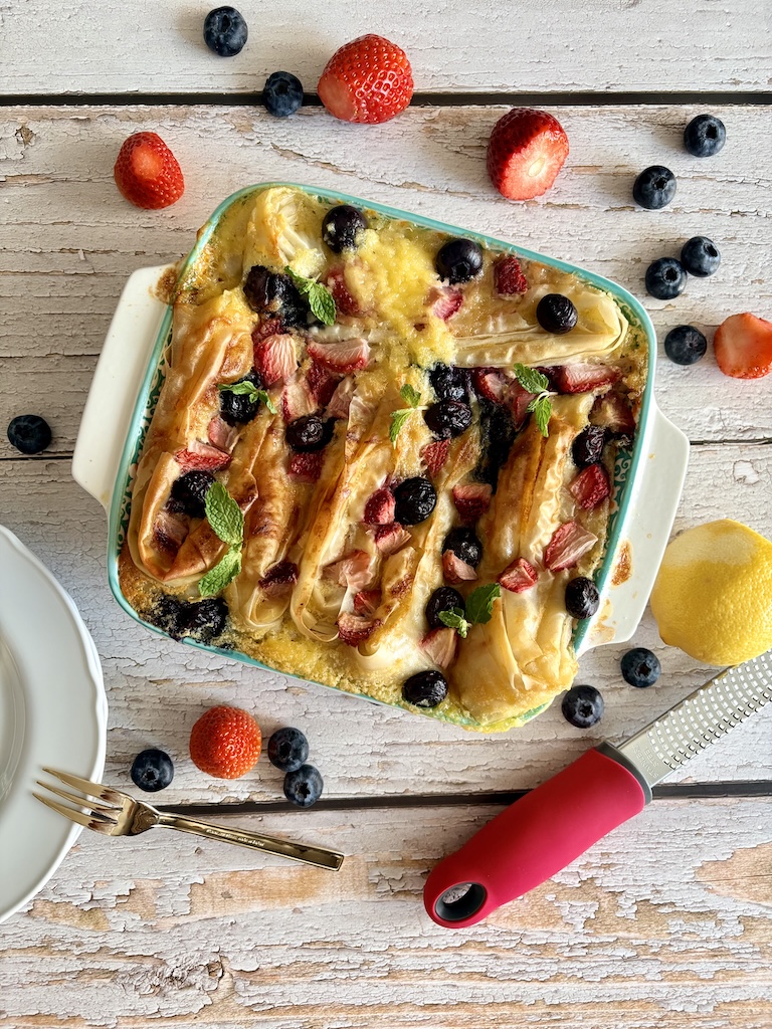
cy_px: 514
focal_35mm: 26
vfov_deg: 67.3
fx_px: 773
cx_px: 386
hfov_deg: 53.1
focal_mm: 5.96
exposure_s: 1/122
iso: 125
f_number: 1.6
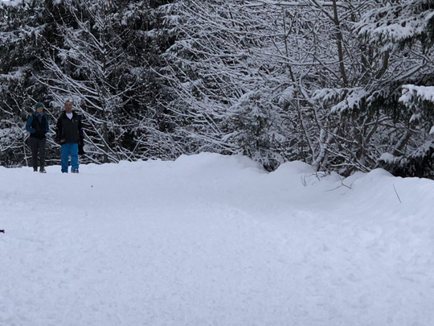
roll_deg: +0.8
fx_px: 1931
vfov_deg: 9.6
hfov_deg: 12.8
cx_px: 282
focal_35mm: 154
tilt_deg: +10.6
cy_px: 91
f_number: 2.4
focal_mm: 6
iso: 16
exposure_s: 1/50
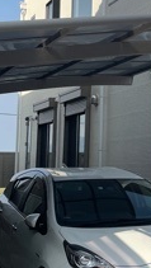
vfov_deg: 24.7
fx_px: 611
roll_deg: +0.4
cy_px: 105
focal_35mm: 86
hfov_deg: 13.1
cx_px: 247
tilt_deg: +6.9
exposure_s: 1/5556
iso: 32
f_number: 1.6
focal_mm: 4.2
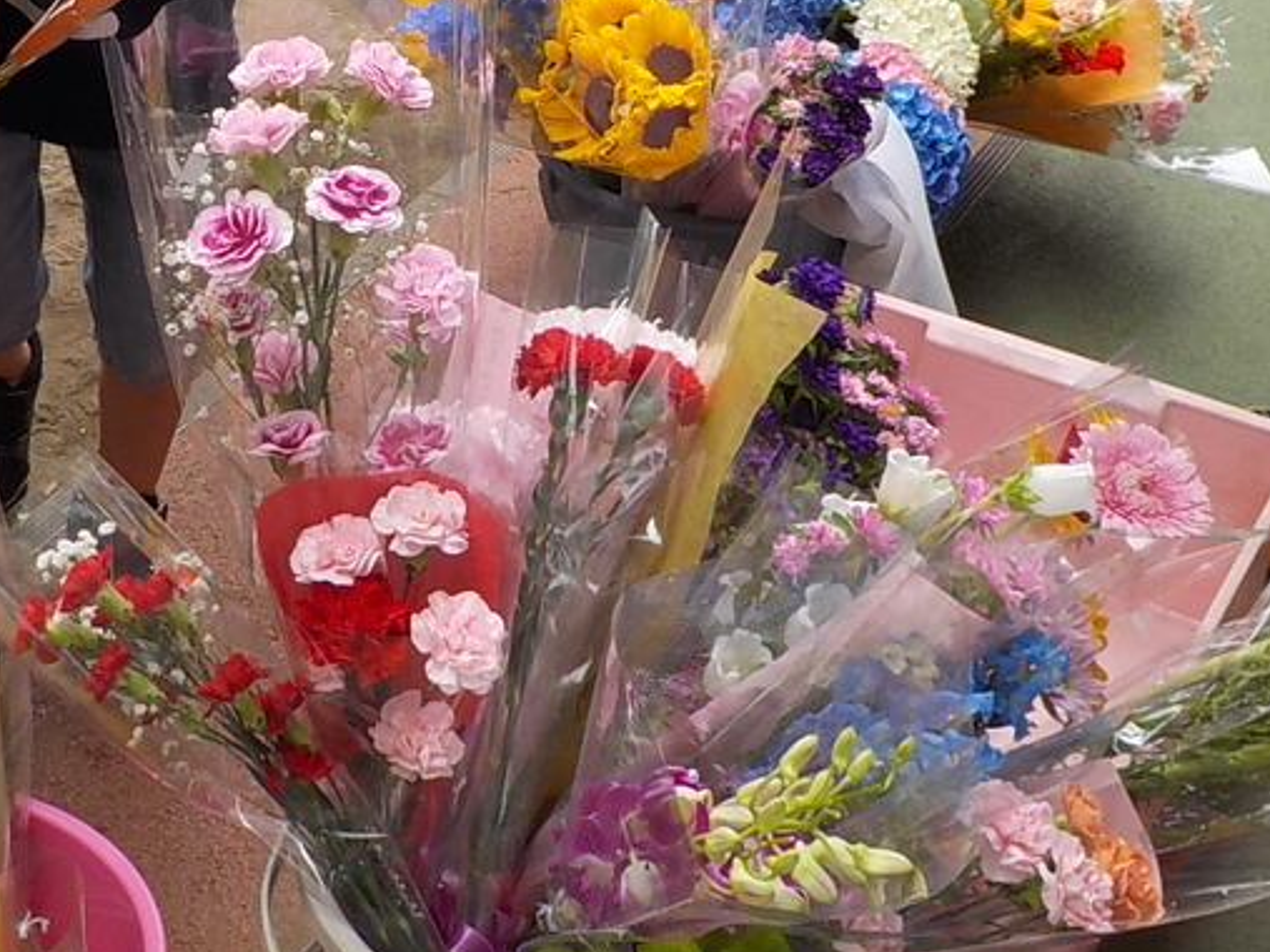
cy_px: 148
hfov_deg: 27.2
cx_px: 408
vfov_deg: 20.4
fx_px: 2604
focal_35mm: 71
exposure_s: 1/125
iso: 125
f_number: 3.3
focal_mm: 4.1
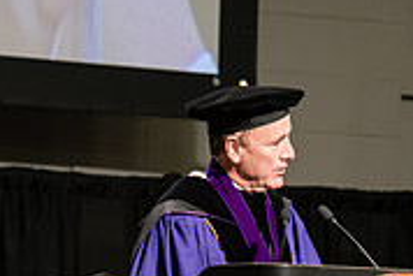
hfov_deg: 4.2
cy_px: 400
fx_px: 5614
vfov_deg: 2.8
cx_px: 183
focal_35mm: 489
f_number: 4
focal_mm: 150
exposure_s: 1/200
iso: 1000
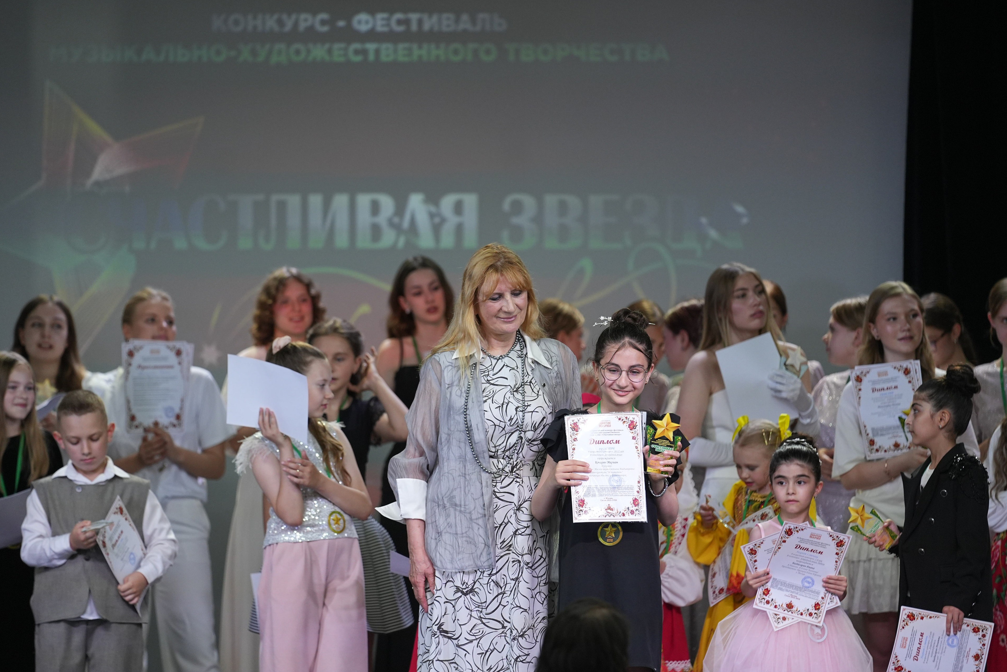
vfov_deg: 6.8
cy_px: 324
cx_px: 523
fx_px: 5650
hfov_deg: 10.2
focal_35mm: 202
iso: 1000
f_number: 2.8
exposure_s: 1/250
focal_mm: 189
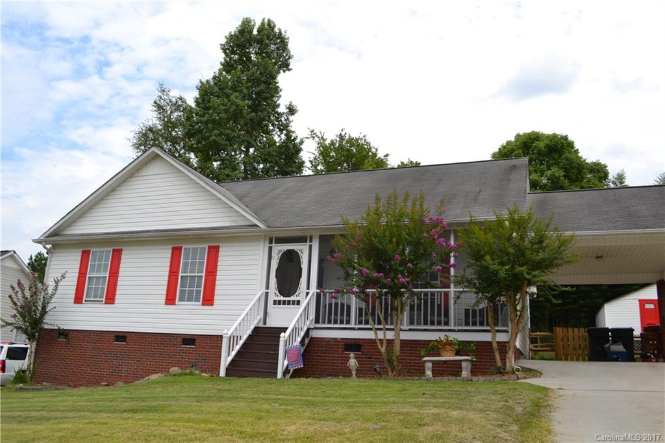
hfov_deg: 61.9
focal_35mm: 30
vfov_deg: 43.6
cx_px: 332
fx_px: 554
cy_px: 222
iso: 100
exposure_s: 1/200
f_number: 9
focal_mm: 20
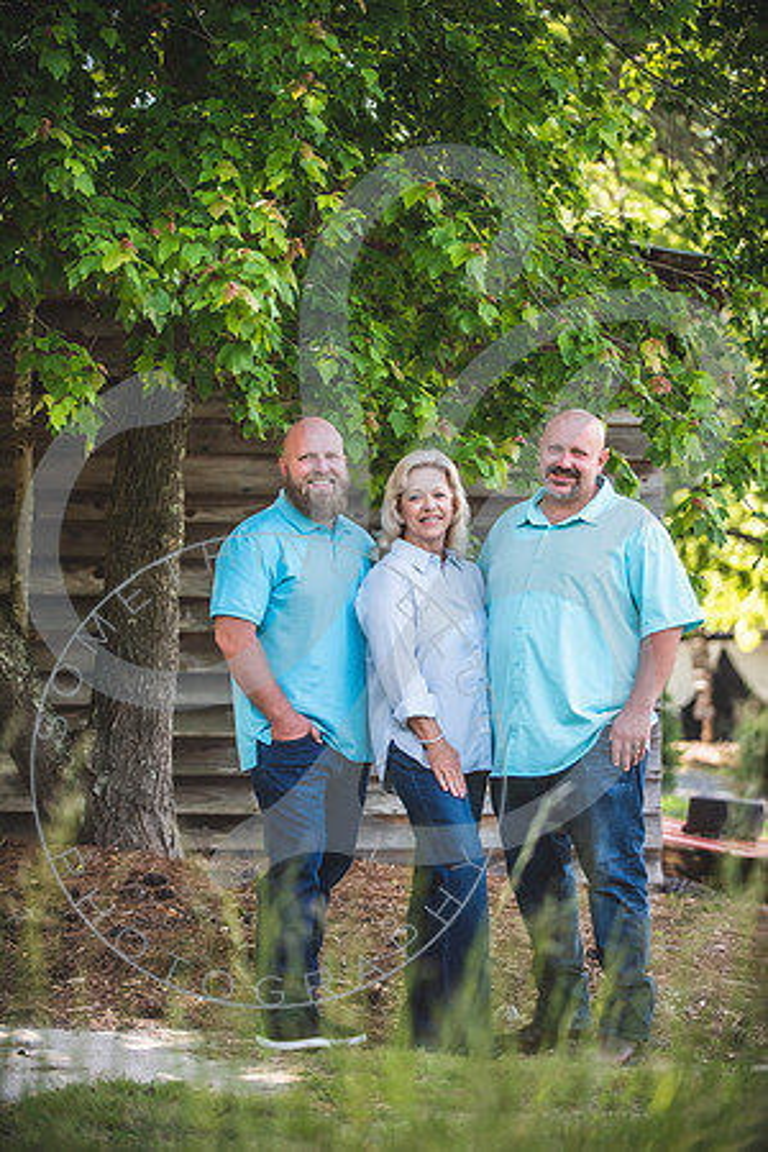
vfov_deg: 19.5
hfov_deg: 13.0
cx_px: 384
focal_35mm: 105
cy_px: 576
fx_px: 3360
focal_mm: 105
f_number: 2.8
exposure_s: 1/500
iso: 250
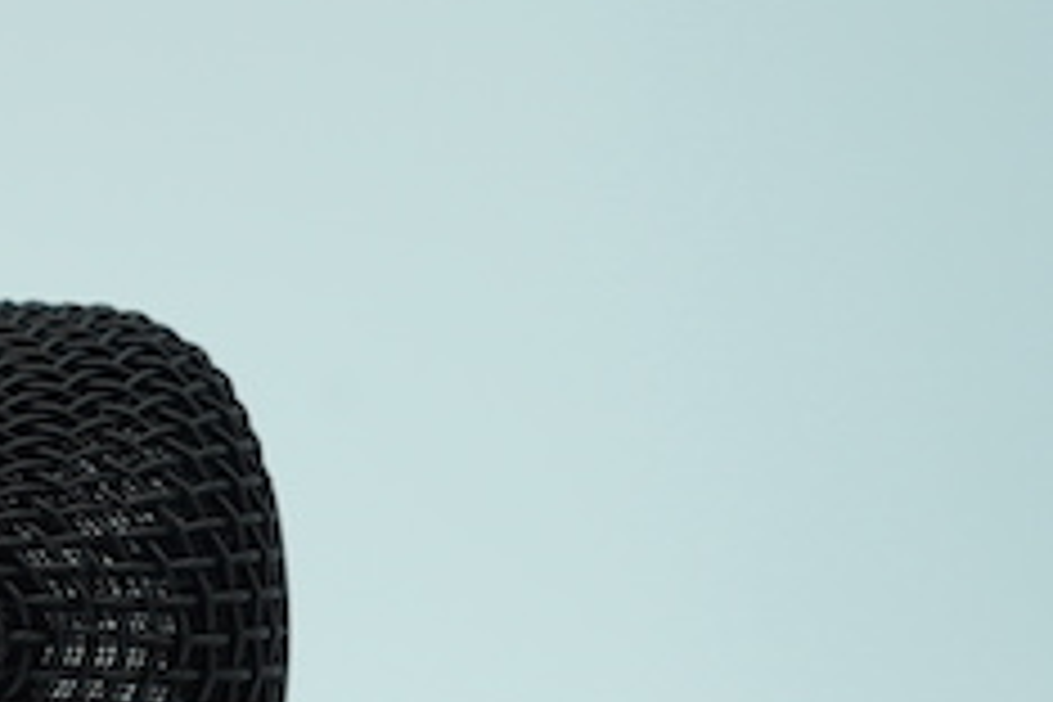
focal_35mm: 222
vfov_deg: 6.2
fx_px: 6493
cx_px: -952
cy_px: 486
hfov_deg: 8.8
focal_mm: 55
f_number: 5.6
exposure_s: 1/320
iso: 100
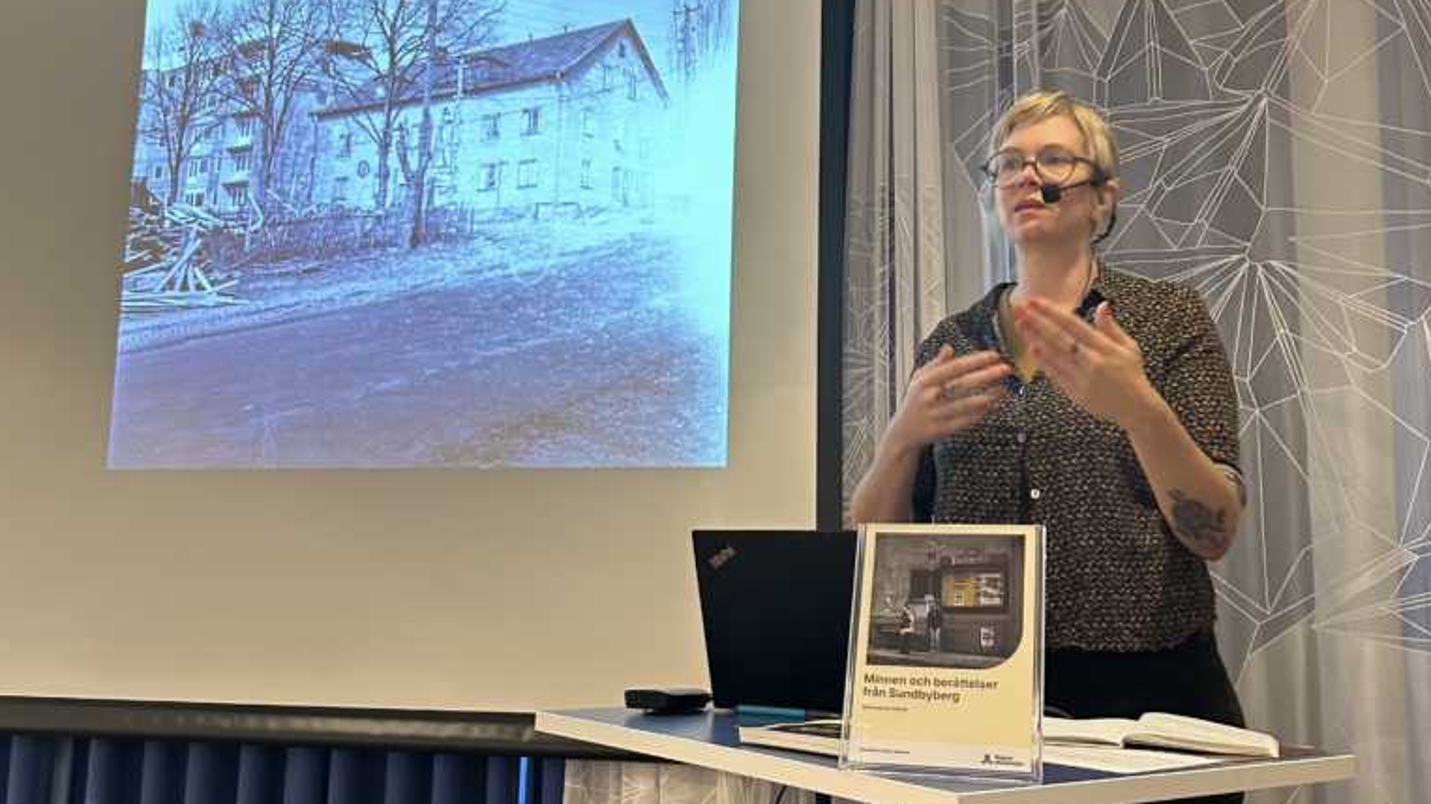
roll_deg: -0.5
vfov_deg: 31.1
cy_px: 337
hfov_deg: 52.8
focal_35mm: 38
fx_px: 1442
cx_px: 715
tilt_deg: +9.5
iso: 200
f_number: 1.5
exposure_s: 1/50
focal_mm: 5.7
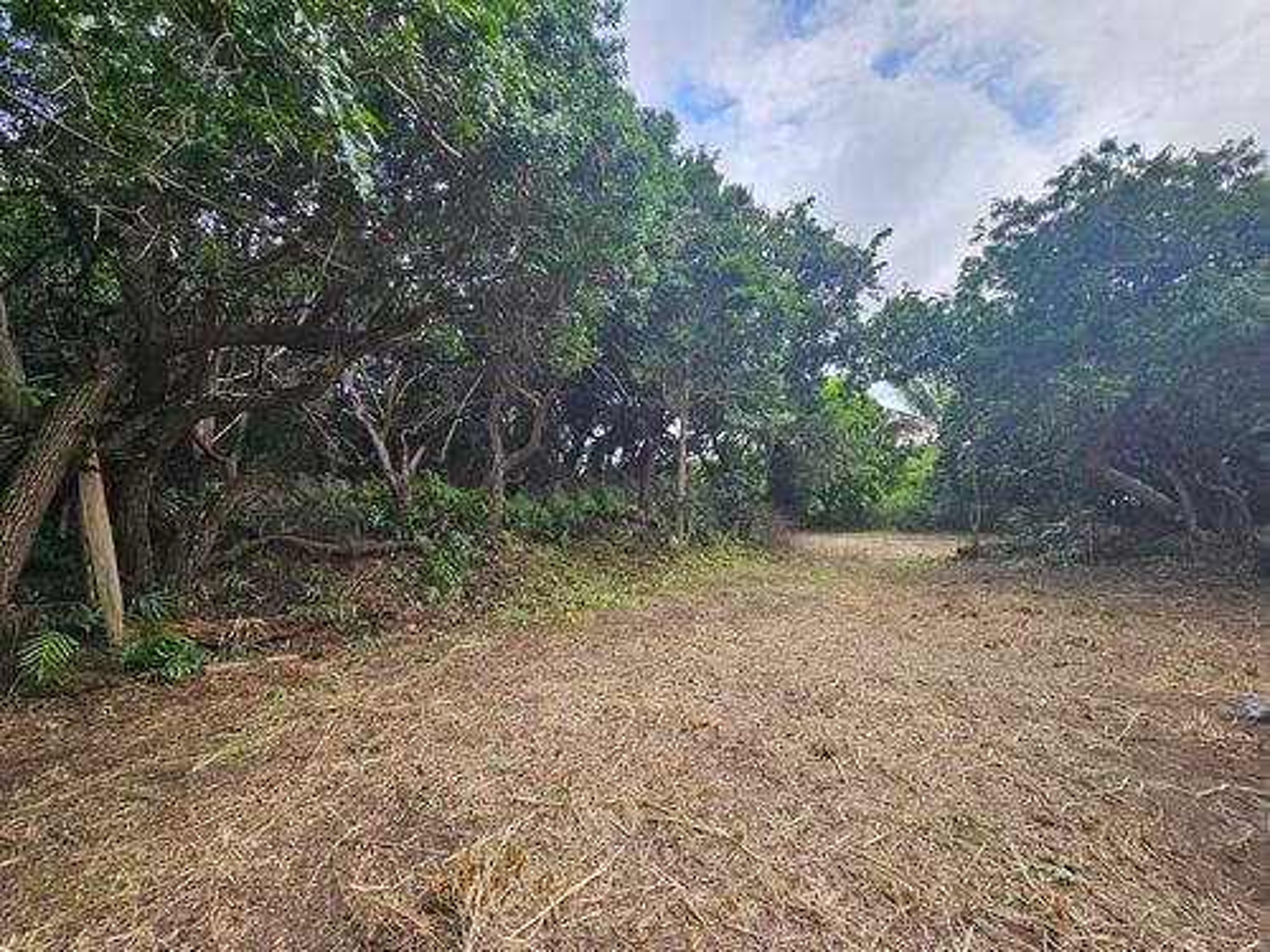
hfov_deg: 106.2
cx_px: 635
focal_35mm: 13
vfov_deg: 89.9
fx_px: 477
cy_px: 476
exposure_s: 1/381
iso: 50
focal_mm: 2.2
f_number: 2.2
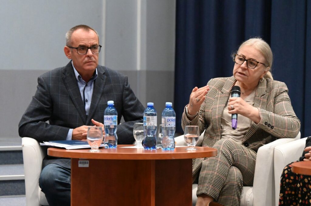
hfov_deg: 12.8
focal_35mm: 160
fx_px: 1381
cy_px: 103
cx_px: 156
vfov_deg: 8.6
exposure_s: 1/400
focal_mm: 160
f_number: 6.3
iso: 16000
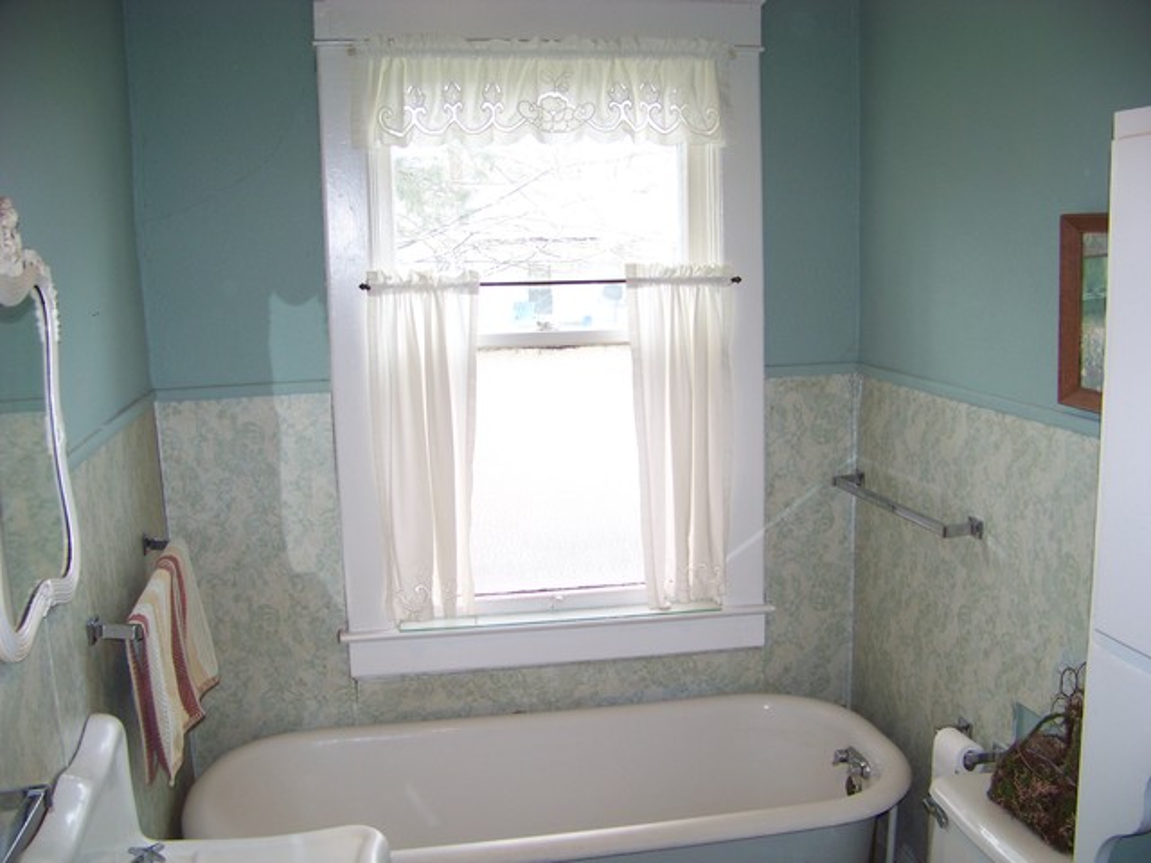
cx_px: 576
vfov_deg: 39.7
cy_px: 432
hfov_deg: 51.4
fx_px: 1197
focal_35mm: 36
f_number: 2.8
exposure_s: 1/40
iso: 67
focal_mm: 5.85
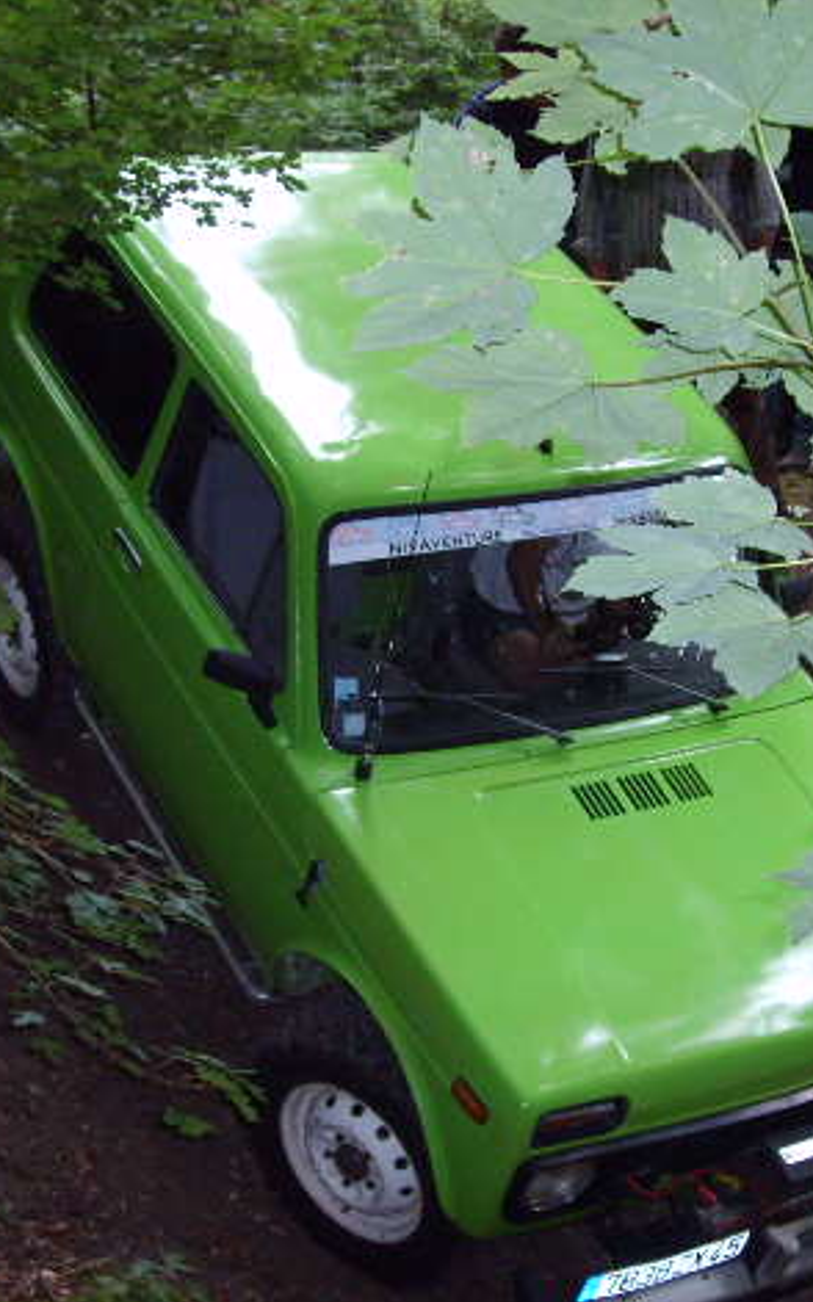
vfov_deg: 33.0
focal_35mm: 62
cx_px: 451
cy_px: 661
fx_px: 2200
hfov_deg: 20.9
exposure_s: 1/45
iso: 146
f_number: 3
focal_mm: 7.2
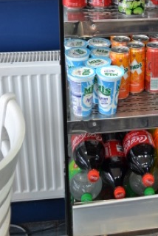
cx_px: 156
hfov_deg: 20.1
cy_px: 15
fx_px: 434
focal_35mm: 66
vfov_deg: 29.0
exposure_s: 1/50
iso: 400
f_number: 3.8
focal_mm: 22
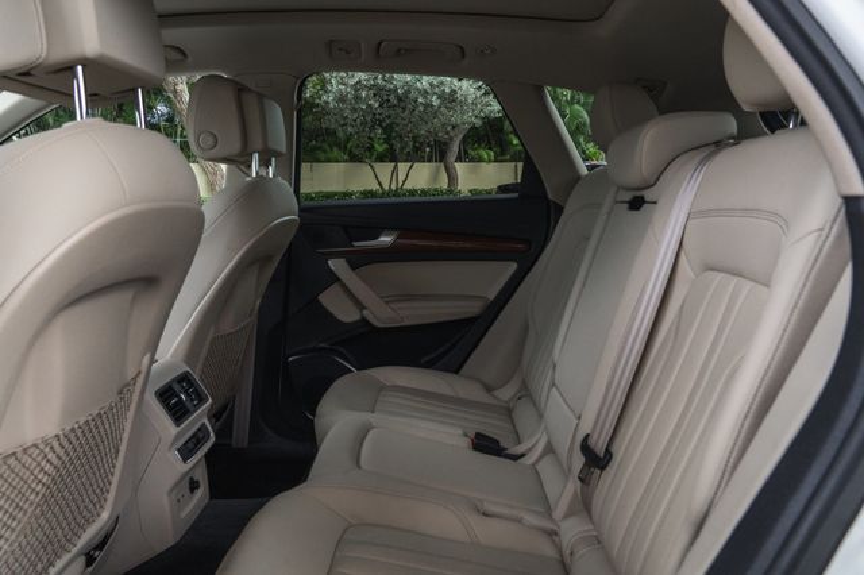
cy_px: 246
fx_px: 659
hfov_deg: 66.5
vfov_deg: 47.0
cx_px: 432
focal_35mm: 27
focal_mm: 24
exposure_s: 1/100
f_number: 8
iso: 640
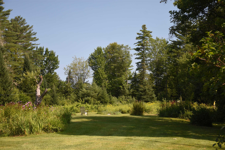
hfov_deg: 26.0
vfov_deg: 17.5
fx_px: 487
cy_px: 75
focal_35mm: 78
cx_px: 112
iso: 100
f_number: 5
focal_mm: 52
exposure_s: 1/100
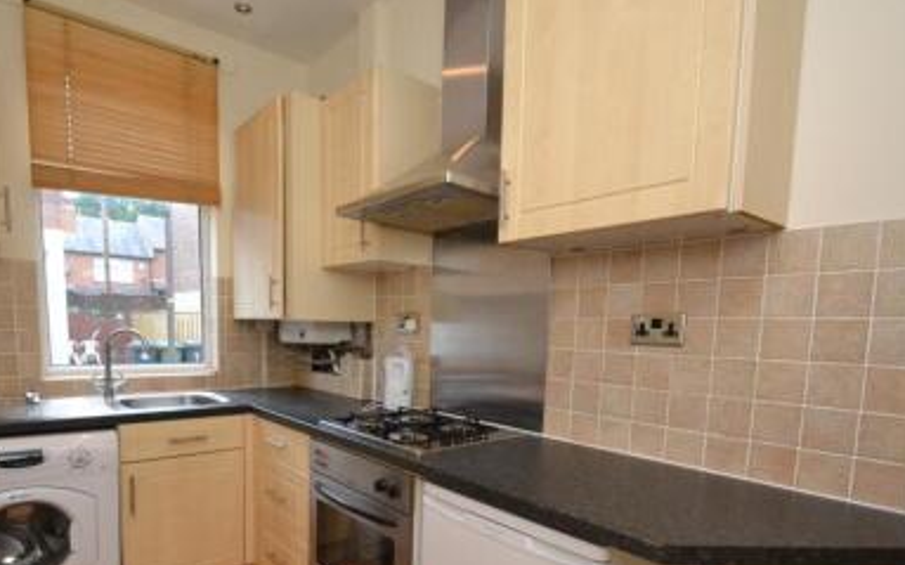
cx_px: 399
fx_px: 468
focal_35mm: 19
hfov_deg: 87.6
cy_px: 368
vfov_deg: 61.0
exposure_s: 1/60
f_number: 10
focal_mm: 10
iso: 3200
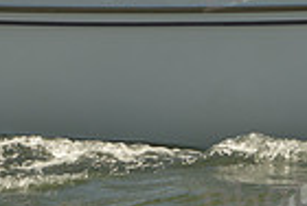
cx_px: 88
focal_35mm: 351
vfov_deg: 3.9
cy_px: -128
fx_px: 3000
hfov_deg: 5.9
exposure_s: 1/640
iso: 200
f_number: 8
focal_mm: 85
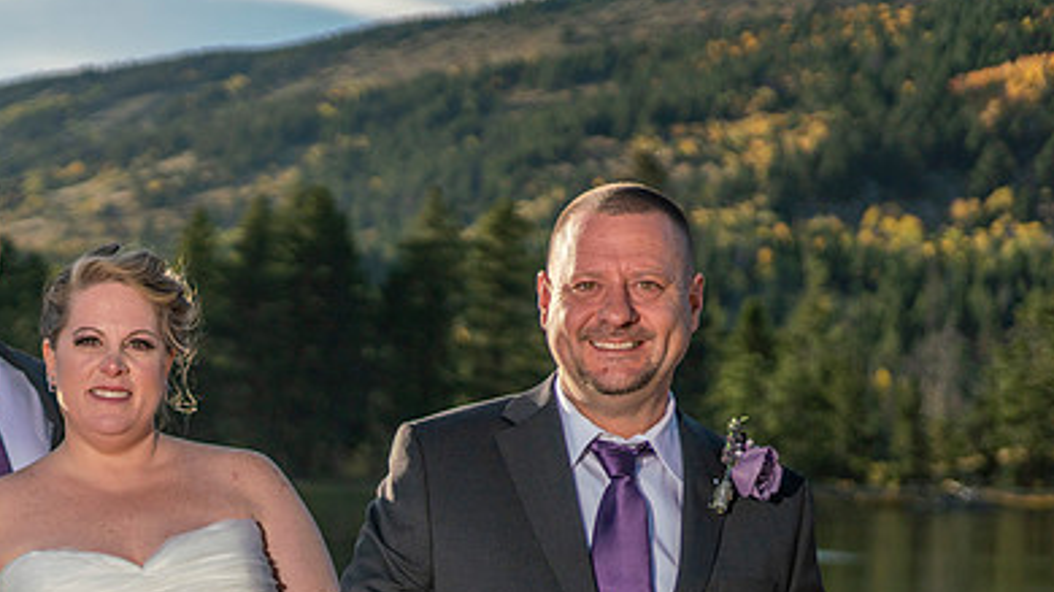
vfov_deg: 15.3
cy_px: 504
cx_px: 278
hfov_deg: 26.9
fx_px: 2179
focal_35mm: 78
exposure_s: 1/4000
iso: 250
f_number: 2.8
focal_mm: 50
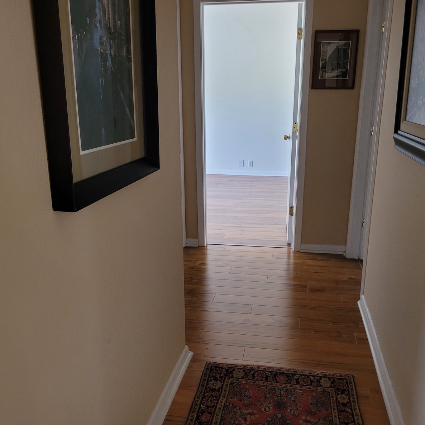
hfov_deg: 52.5
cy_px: 211
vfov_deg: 52.5
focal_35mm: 31
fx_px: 431
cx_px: 226
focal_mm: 5.4
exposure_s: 1/40
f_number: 1.8
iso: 250
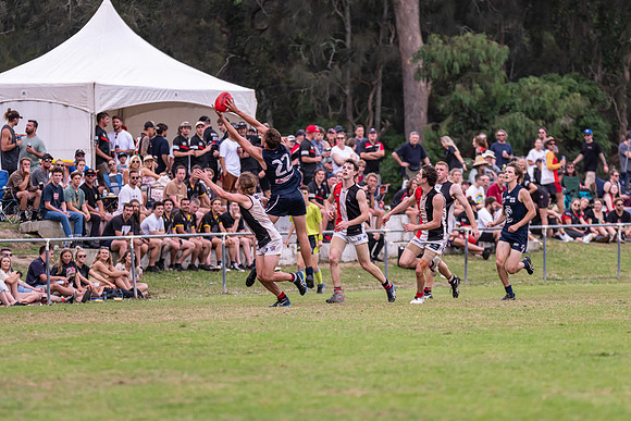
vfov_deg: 4.5
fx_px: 5343
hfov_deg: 6.8
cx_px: 340
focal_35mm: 305
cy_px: 225
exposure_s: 1/1250
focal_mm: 280
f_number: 6.3
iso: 1250
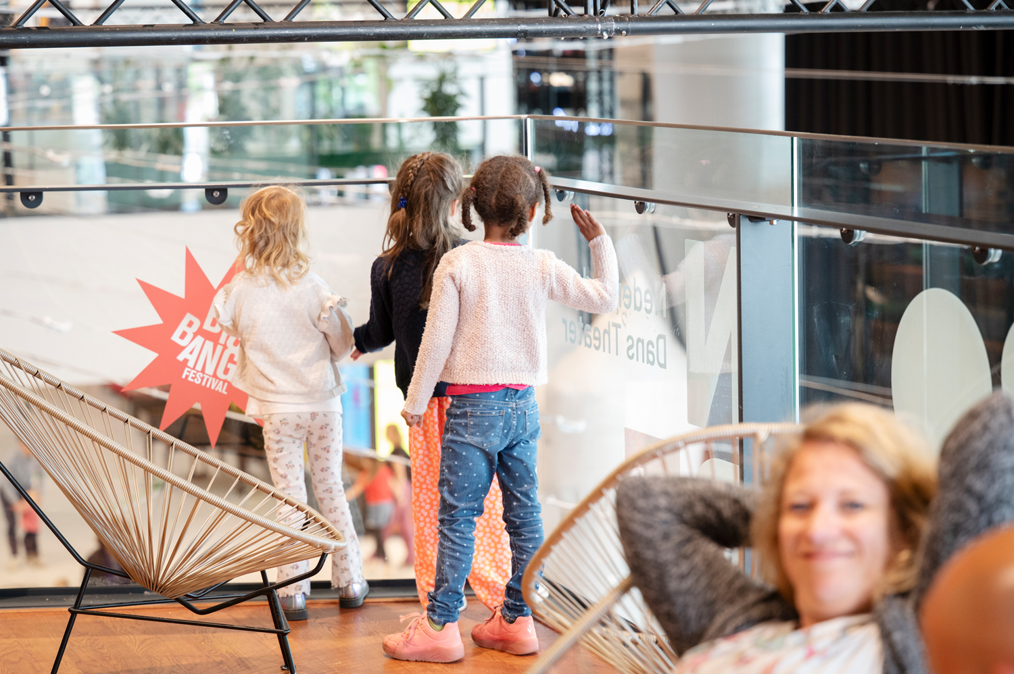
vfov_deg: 15.9
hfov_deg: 23.7
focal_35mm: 86
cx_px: 507
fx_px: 2421
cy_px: 337
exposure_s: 1/100
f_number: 3.2
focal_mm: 86
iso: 2500
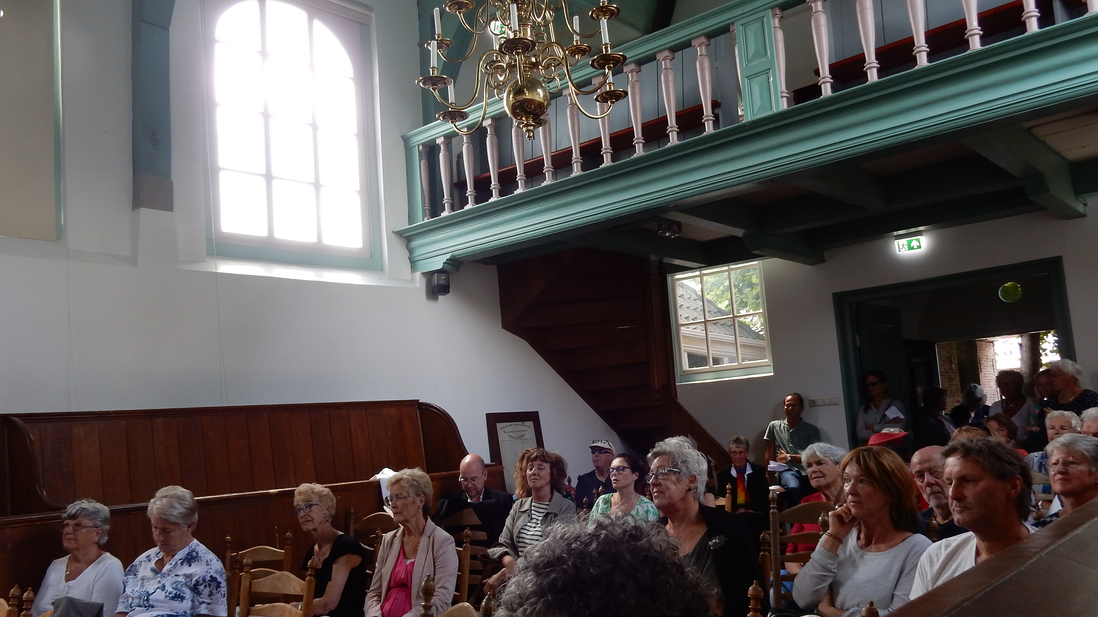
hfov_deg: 62.5
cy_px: 338
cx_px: 487
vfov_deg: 37.7
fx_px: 902
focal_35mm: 31
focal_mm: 4.5
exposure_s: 1/30
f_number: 3.7
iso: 140
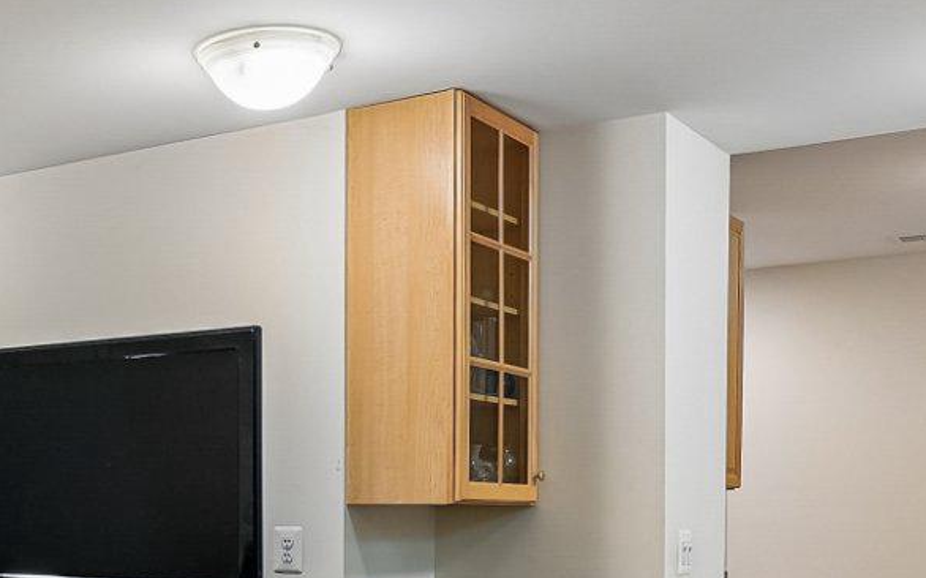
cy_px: 512
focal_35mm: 57
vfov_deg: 22.2
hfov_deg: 33.0
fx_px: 1438
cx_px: 22
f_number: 8
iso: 100
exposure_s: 1.3
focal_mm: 16
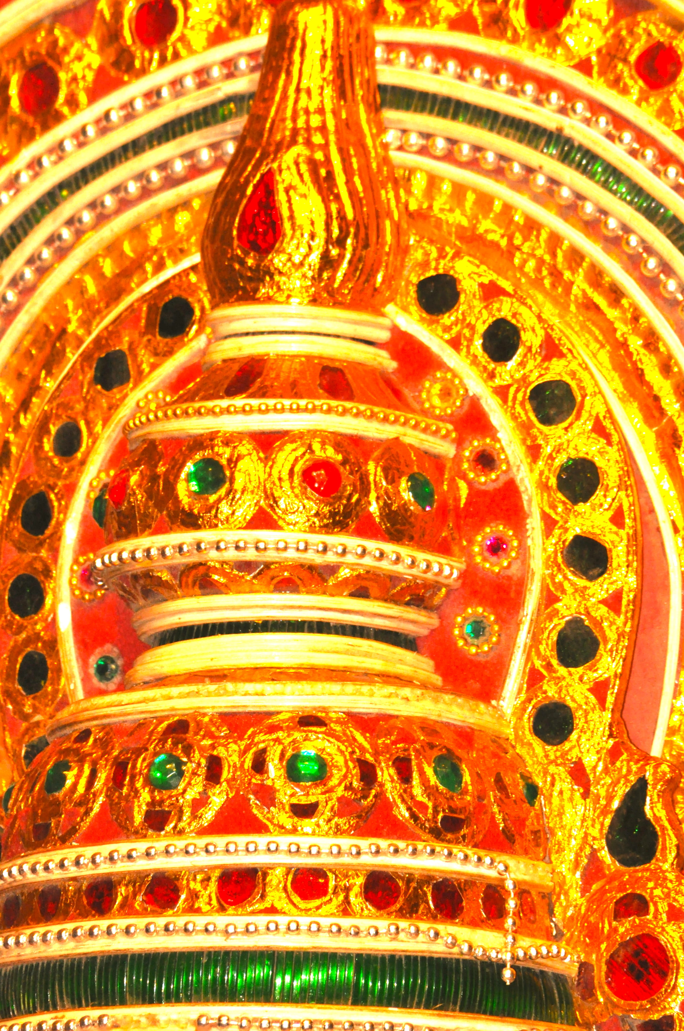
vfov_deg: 4.6
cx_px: 342
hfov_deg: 3.0
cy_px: 516
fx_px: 12860
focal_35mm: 450
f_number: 14
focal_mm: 300
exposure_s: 1/60
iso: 1000
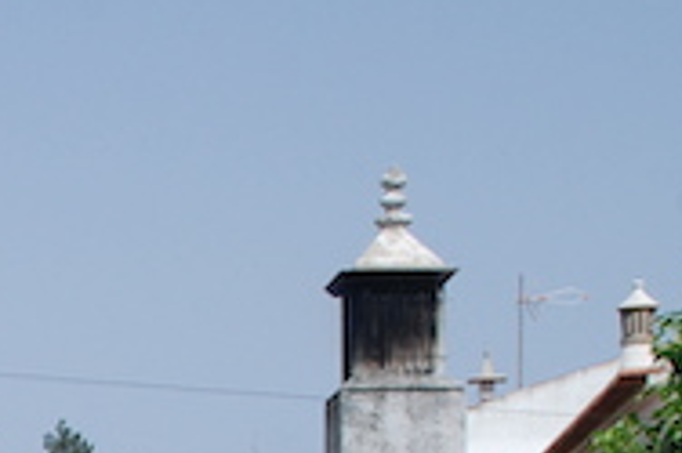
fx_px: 2328
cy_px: 834
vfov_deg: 10.4
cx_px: -232
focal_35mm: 123
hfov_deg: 15.7
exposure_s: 1/320
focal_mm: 22
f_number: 10
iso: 250
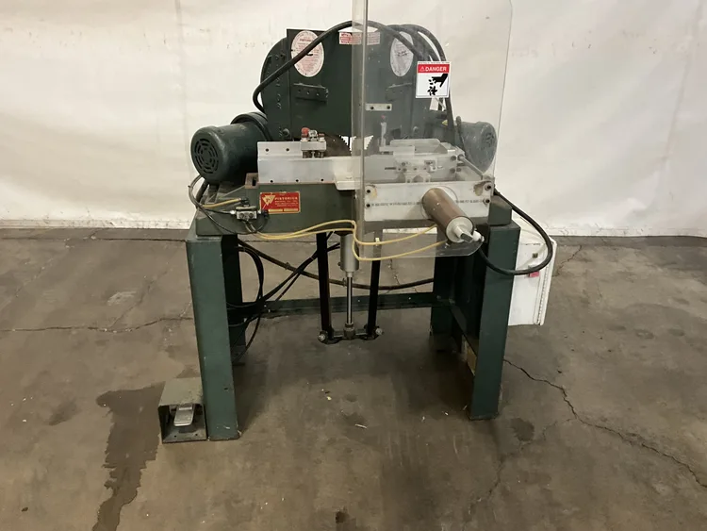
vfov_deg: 48.3
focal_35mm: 29
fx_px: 592
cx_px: 354
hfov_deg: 61.6
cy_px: 266
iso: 320
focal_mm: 3
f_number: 1.8
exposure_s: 1/40
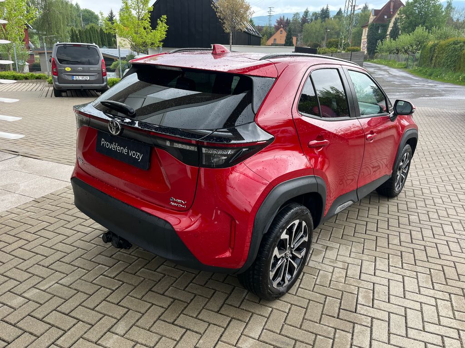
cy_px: 174
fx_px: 349
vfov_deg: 53.1
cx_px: 232
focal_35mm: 26
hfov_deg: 67.3
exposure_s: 1/161
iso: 40
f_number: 1.6
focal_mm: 5.1
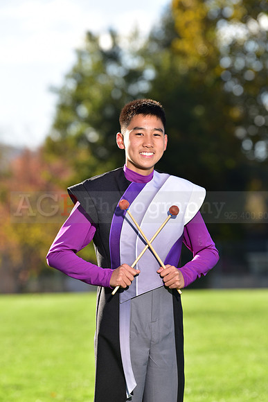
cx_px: 134
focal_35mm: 200
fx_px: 2232
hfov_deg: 6.9
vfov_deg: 10.3
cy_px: 201
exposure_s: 1/250
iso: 80
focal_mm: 200
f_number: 5
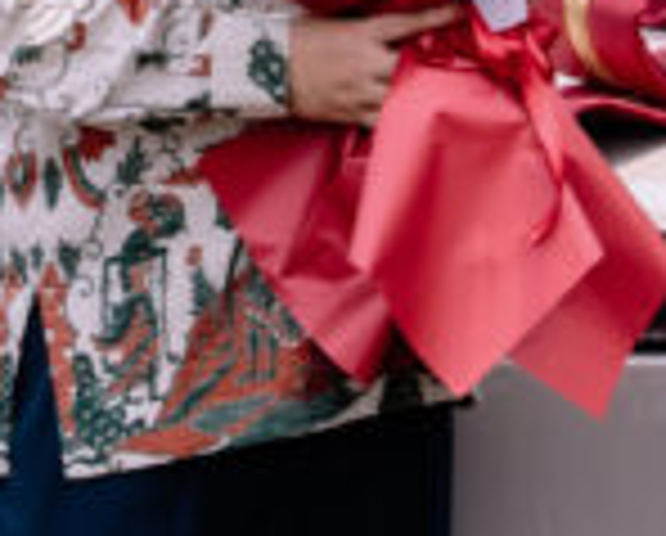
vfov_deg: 6.8
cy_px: -79
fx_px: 4483
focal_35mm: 227
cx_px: 1930
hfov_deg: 7.5
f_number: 8
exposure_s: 1/250
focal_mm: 35
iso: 400
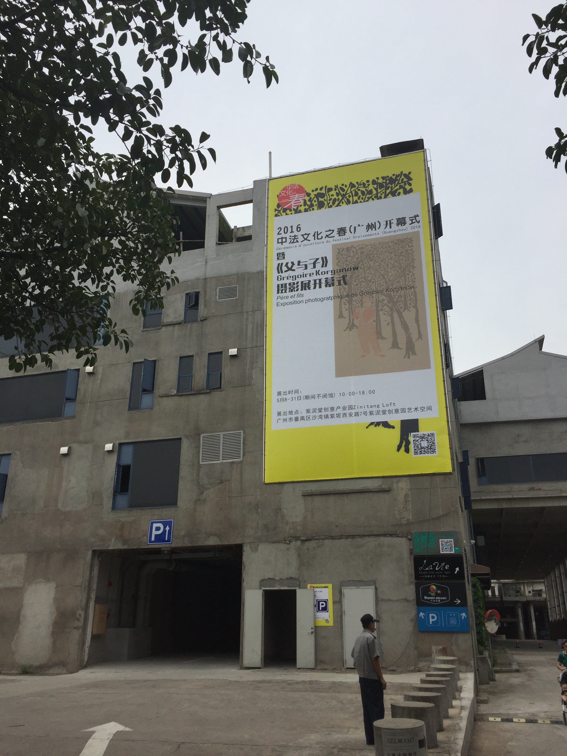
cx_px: 284
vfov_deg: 61.7
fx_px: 633
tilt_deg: +22.6
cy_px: 378
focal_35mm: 29
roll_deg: -0.6
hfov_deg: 48.2
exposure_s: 1/3968
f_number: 2.2
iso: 32
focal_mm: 4.15
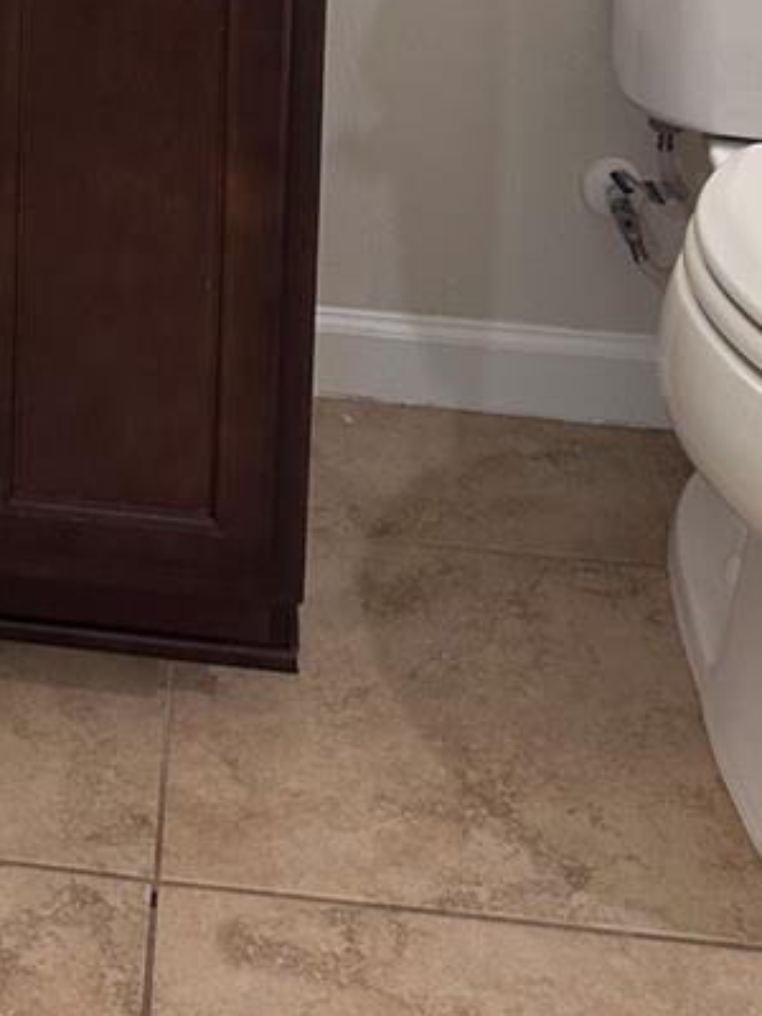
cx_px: -41
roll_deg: -1.1
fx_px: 2113
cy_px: -376
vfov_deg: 23.3
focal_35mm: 72
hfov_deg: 19.7
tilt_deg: -8.4
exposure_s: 1/120
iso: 125
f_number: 1.78
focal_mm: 6.86
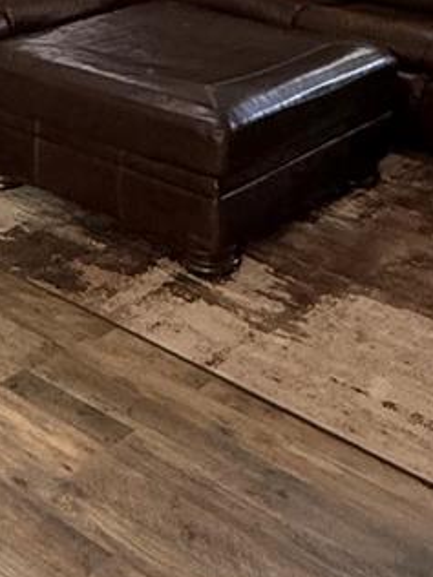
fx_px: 1134
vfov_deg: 26.1
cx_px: 102
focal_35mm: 68
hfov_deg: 21.4
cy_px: -77
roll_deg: -1.4
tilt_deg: -8.1
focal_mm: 2.22
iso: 500
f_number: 2.2
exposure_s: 1/60
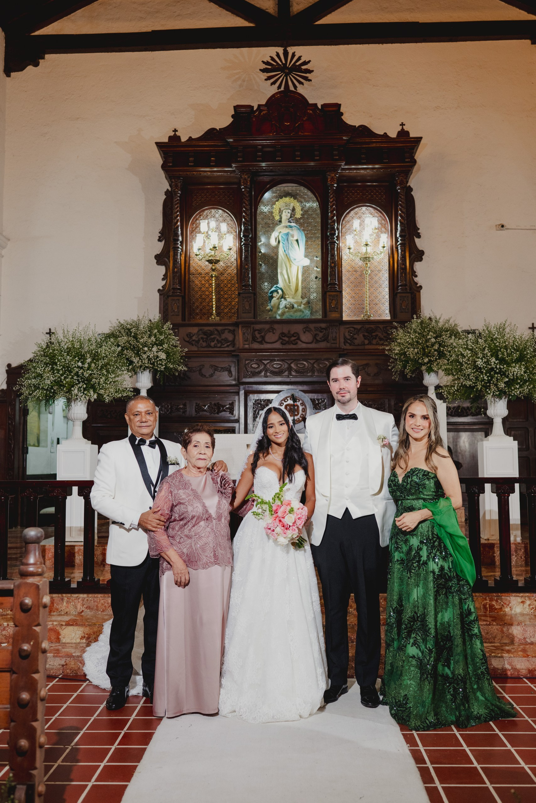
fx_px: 781
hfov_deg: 37.9
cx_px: 268
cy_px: 402
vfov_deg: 54.4
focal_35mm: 35
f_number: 3.2
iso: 1000
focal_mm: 35
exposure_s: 1/125
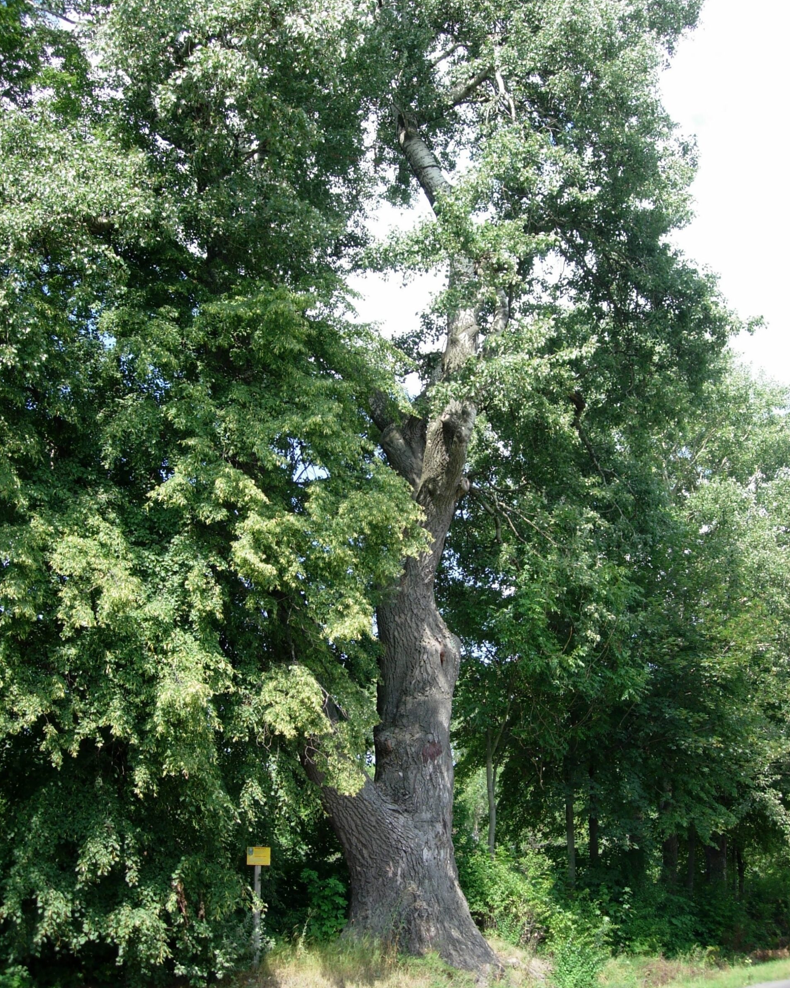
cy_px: 501
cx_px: 392
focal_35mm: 40
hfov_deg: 37.3
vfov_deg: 45.8
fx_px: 1169
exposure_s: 1/384
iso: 64
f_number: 2.8
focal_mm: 7.8
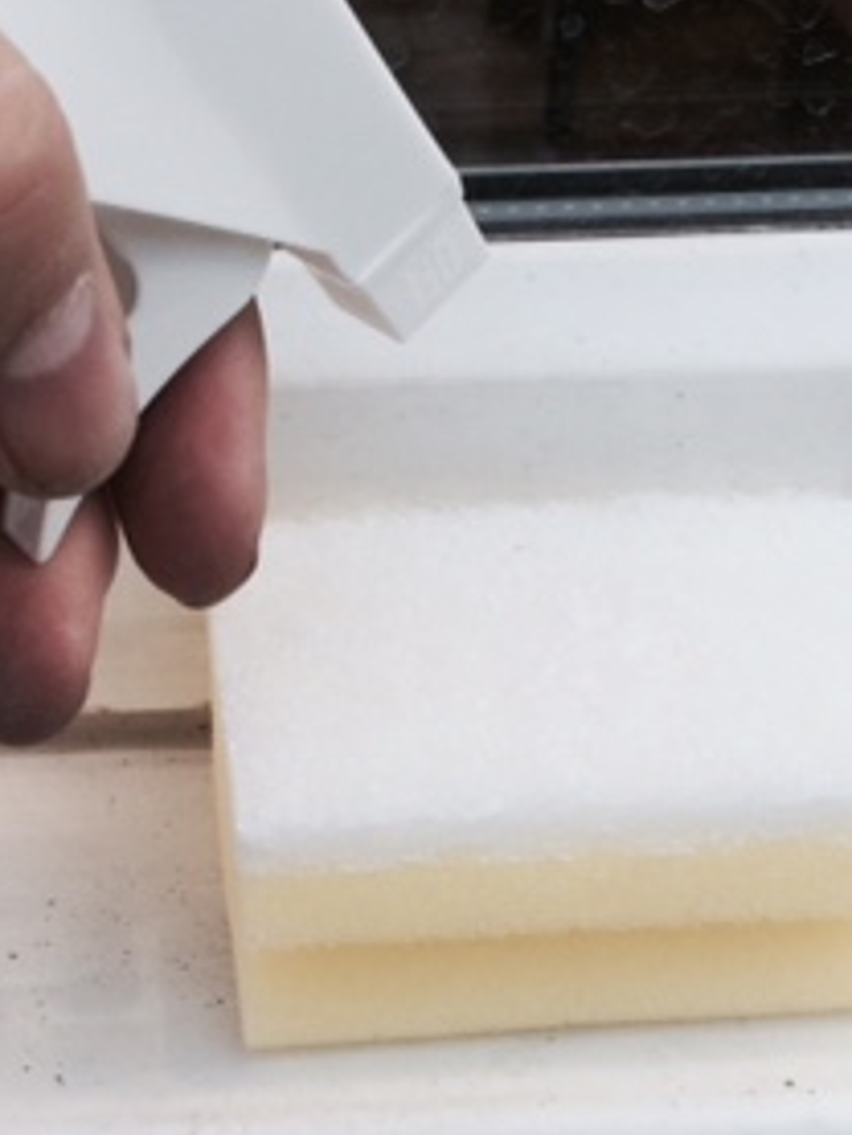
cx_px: 242
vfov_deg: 28.8
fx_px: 2197
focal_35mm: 67
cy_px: 758
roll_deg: +2.3
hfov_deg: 21.8
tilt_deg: -36.3
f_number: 2.2
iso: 32
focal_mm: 4.15
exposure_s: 1/339
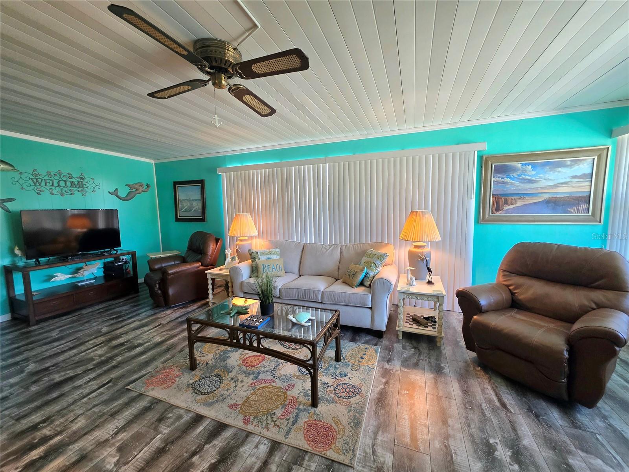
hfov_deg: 106.2
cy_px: 236
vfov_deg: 89.9
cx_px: 314
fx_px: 236
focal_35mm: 13
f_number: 1.9
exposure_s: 1/120
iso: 200
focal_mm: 2.2
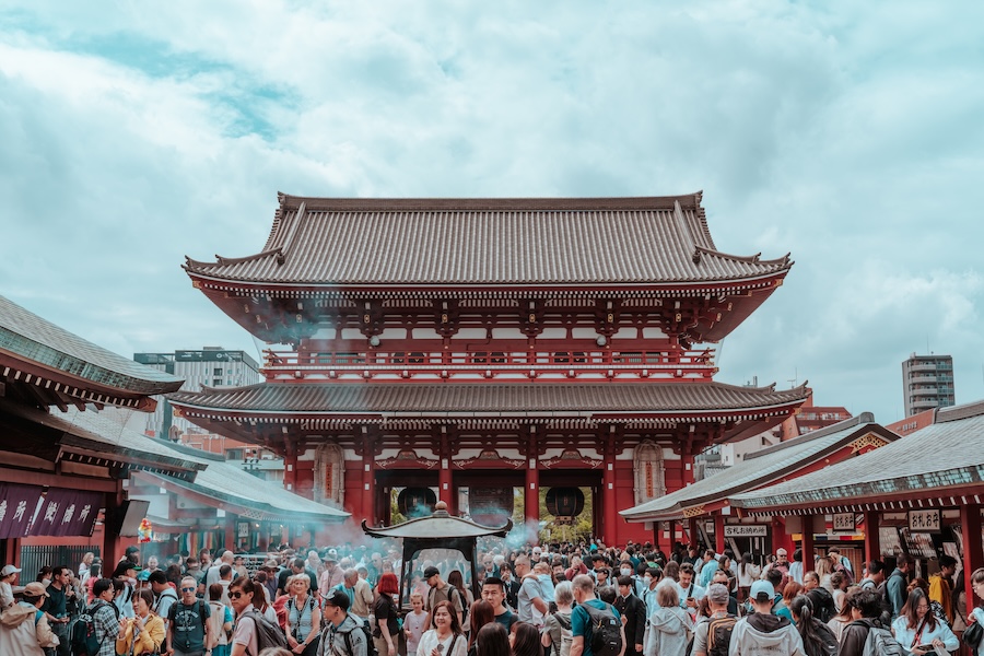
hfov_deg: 50.7
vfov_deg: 35.1
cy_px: 328
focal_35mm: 38
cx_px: 492
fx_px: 1039
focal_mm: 38
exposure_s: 1/320
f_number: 8
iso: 100
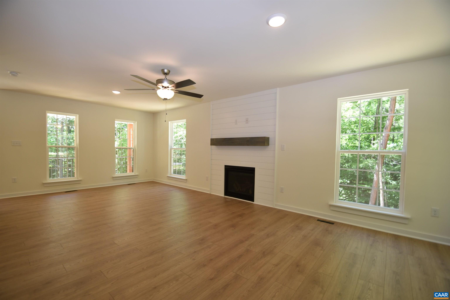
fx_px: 188
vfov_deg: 77.3
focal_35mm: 15
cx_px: 225
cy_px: 150
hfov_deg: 100.4
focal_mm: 10
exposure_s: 1/80
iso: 200
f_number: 4
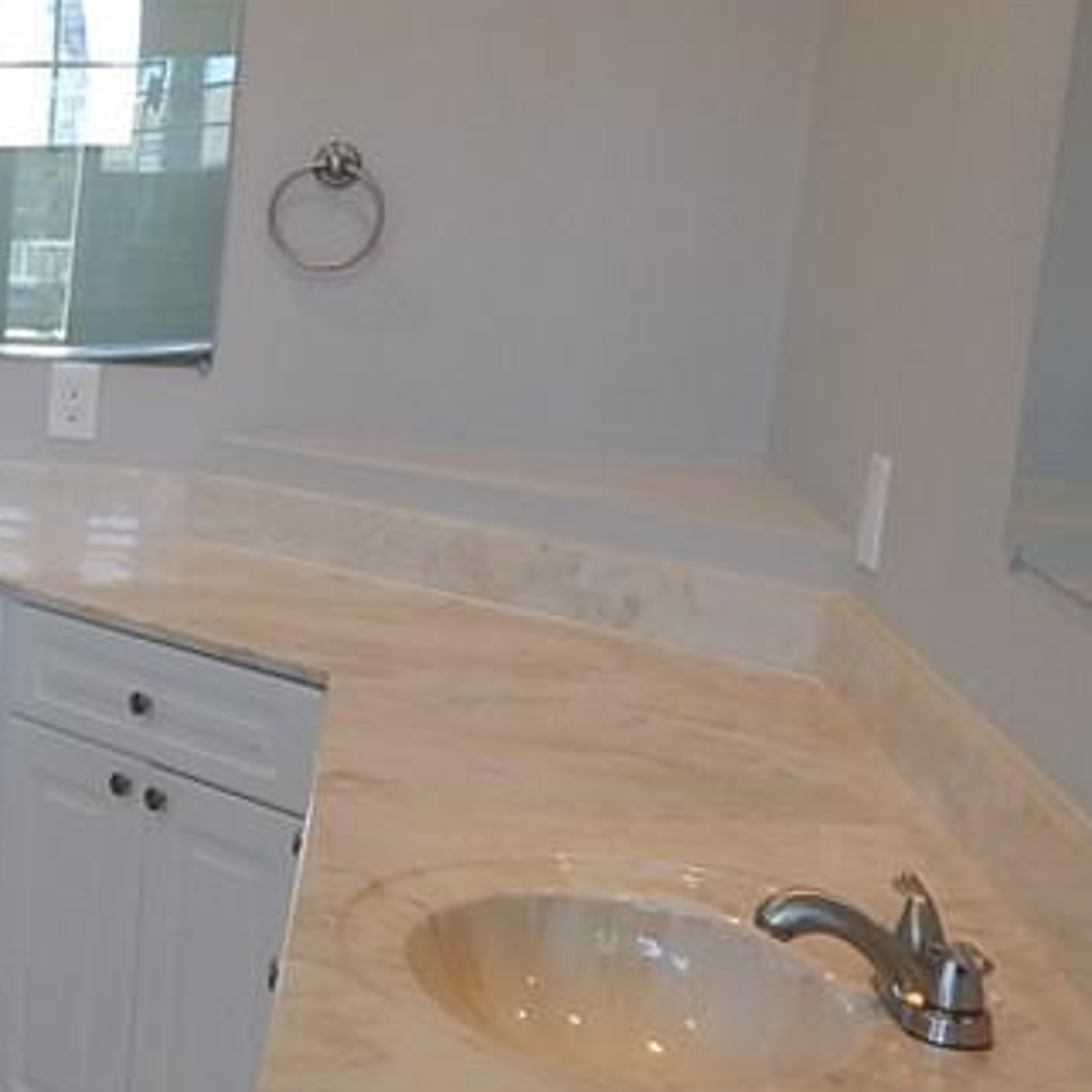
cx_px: -459
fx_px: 2213
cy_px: 616
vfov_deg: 27.7
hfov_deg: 23.3
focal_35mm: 62
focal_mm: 4
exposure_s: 1/40
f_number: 3
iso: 125
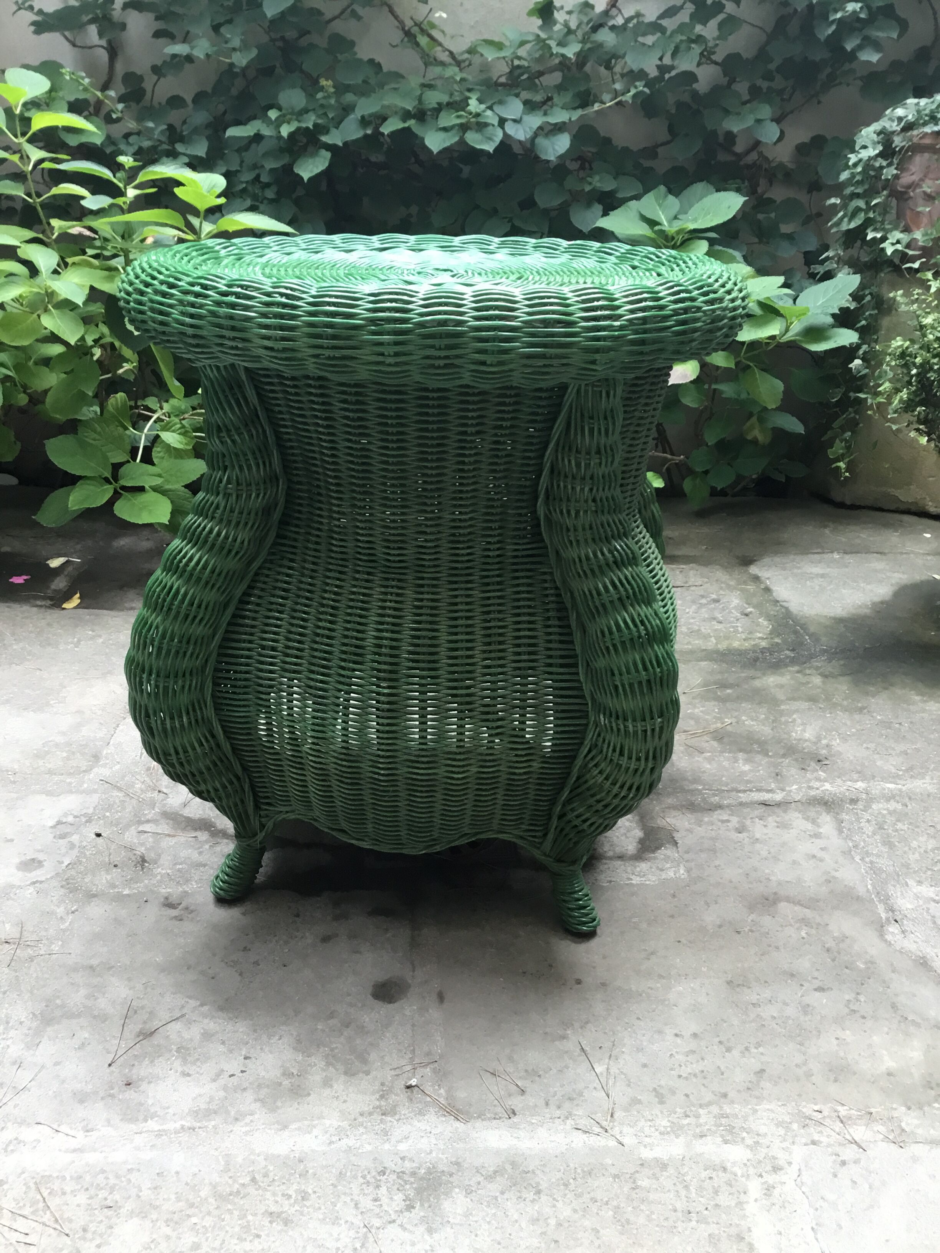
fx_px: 1122
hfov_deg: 45.4
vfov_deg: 58.4
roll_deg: -0.6
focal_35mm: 31
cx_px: 470
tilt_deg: -20.6
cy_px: 626
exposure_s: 1/33
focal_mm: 3.3
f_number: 2.4
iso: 32
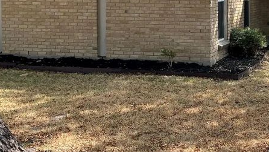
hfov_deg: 30.7
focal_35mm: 65
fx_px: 464
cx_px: 248
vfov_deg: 18.1
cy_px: 4
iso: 50
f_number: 1.6
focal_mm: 5.1
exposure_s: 1/1325
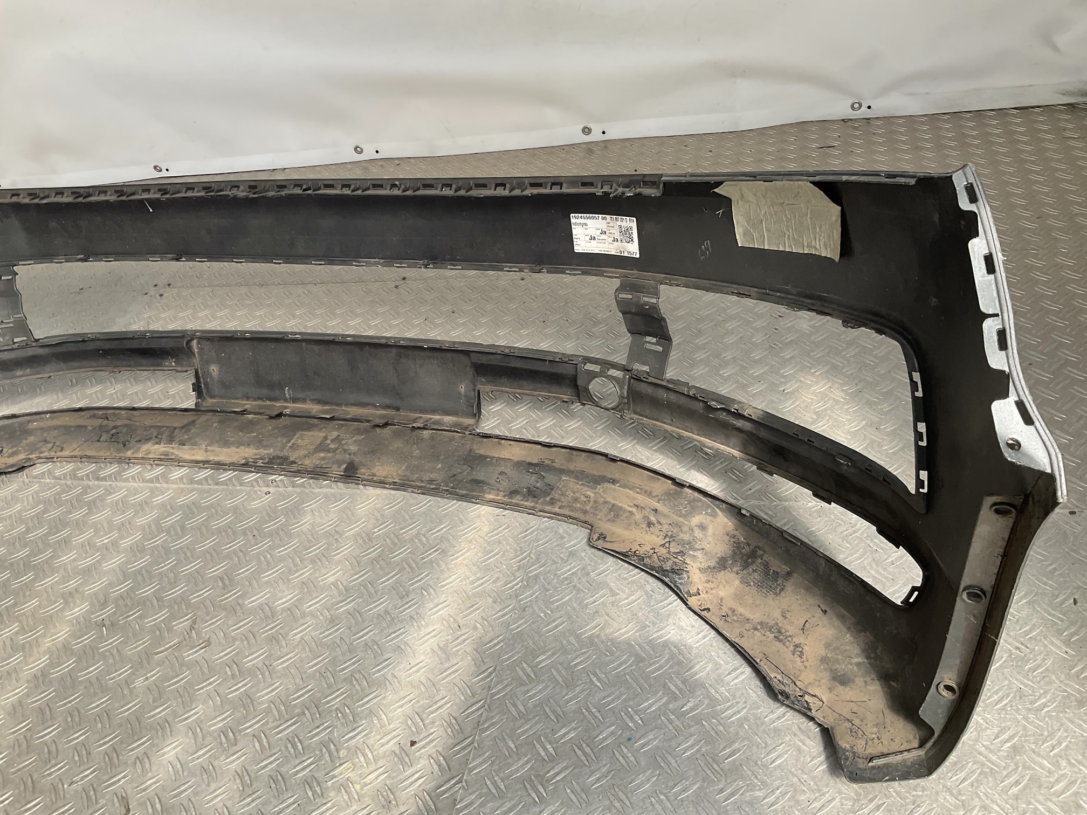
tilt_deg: -38.3
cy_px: 408
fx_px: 911
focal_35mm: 29
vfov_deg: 48.2
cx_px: 544
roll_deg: +12.3
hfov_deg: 61.7
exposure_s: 1/486
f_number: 1.8
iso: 16
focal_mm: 3
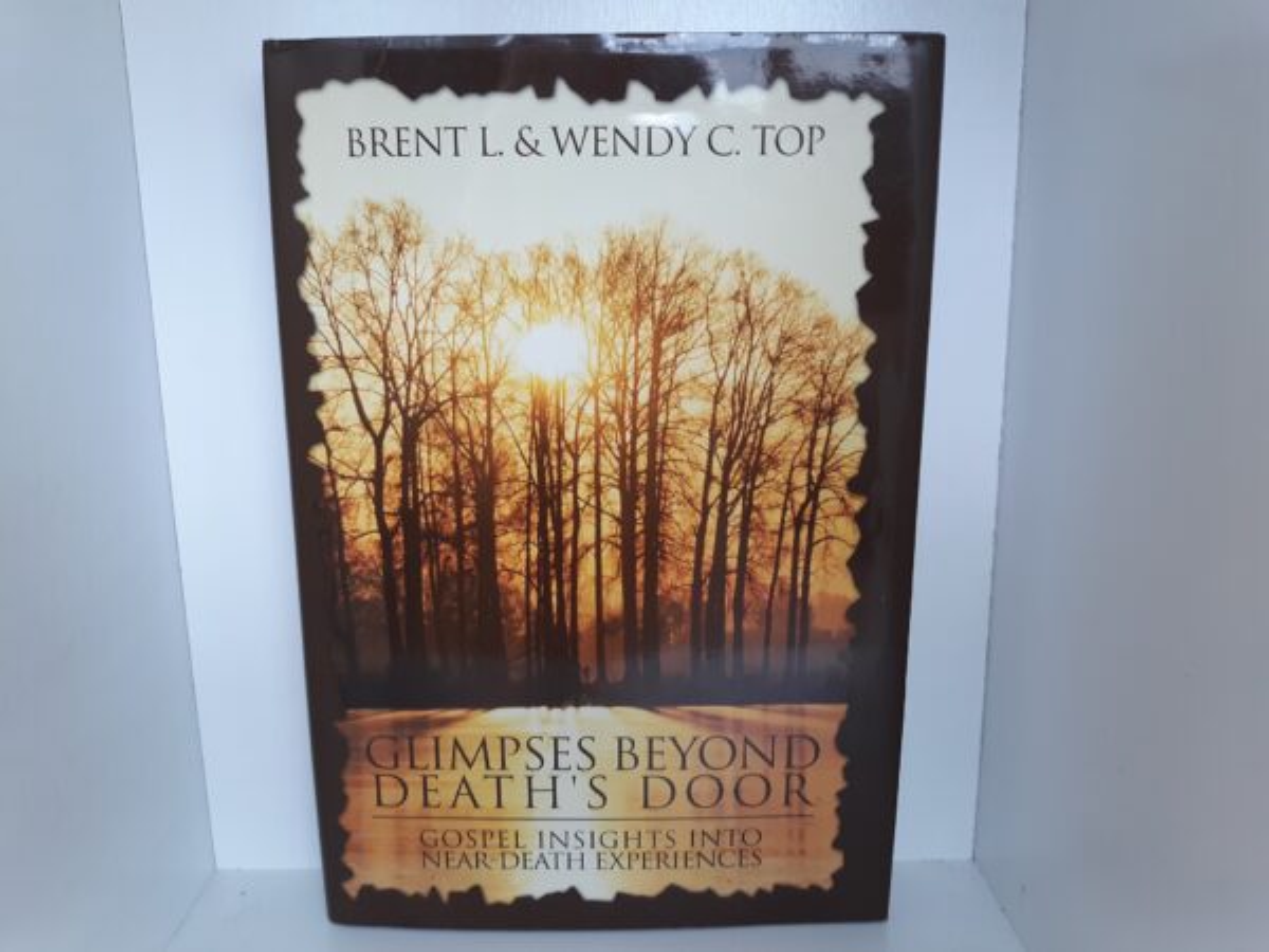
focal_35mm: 28
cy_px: 476
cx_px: 634
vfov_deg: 49.7
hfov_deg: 63.4
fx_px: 1026
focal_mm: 3.7
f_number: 1.7
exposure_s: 1/40
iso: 50
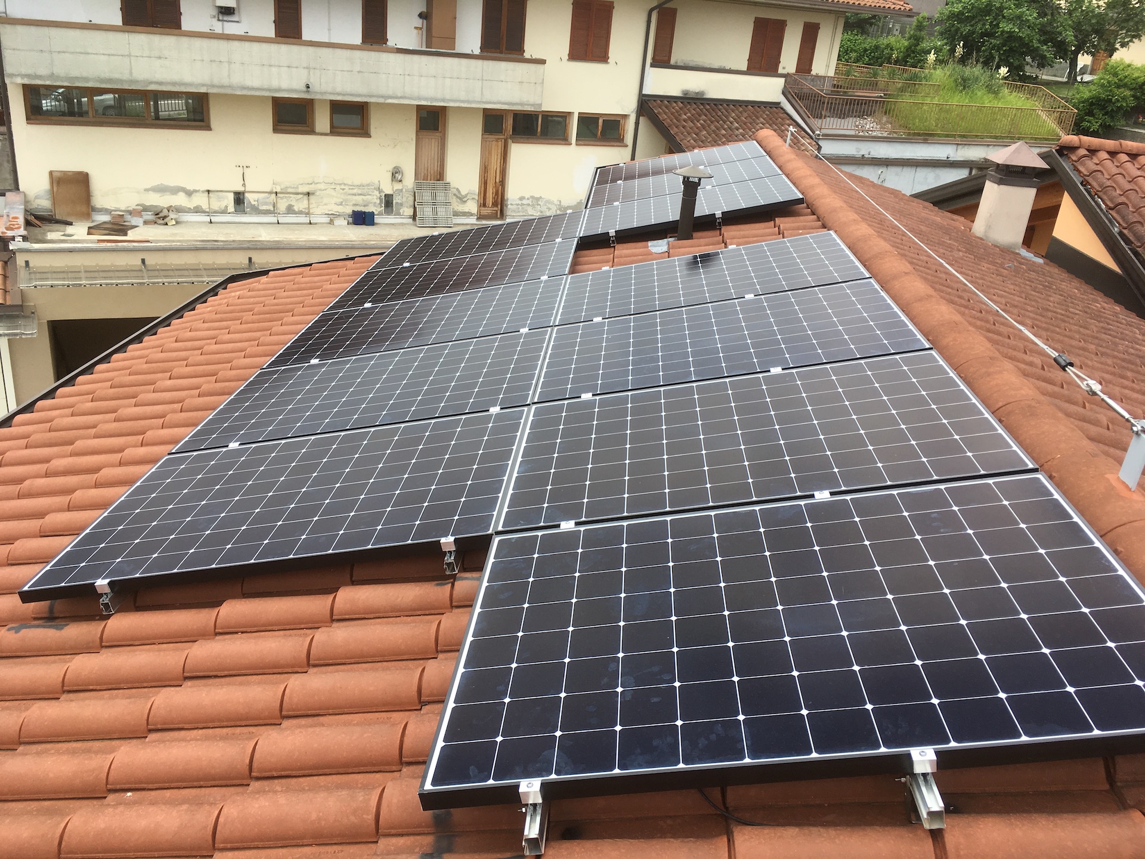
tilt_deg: -22.3
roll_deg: -8.3
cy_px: 430
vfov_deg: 48.2
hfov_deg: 61.7
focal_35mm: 29
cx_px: 572
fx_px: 959
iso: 25
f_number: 2.2
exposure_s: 1/646
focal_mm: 4.15
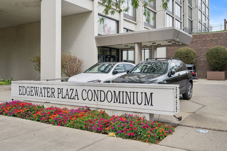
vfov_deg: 38.8
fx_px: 214
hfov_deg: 55.8
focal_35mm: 34
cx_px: 112
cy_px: 72
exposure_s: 1/60
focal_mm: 30
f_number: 9.5
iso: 200
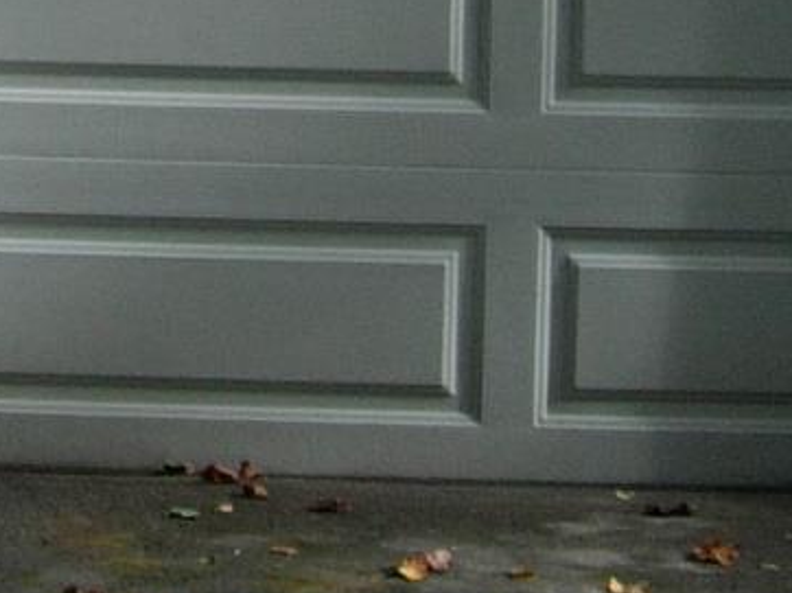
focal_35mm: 215
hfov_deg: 9.0
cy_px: -713
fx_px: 4916
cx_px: -433
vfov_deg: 6.6
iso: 64
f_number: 2.8
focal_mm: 7.8
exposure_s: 1/352
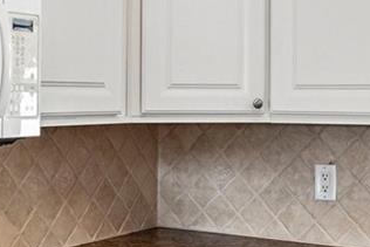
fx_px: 833
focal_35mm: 81
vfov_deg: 16.8
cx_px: 151
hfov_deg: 25.0
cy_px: 80
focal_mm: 16
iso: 400
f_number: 8
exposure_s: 1/30
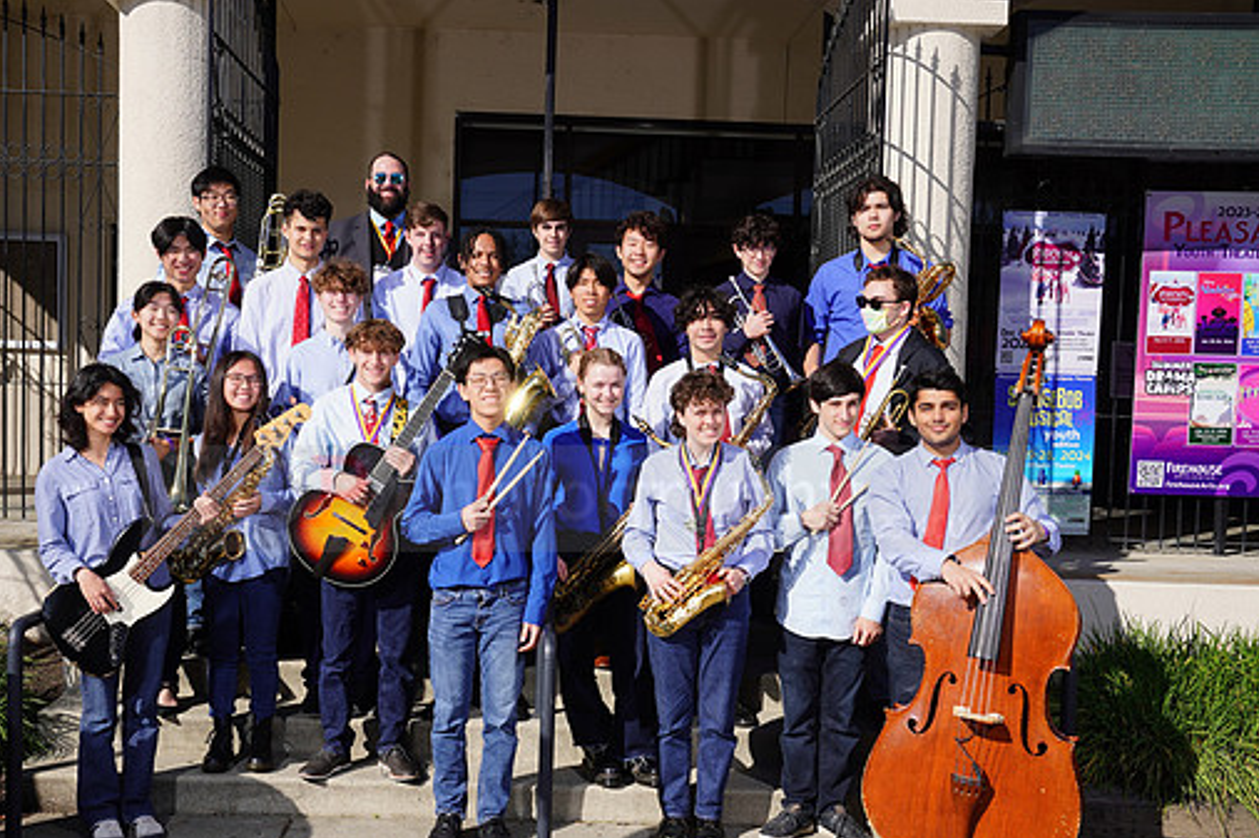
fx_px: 1363
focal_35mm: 39
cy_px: 479
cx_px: 560
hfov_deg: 49.5
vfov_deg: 34.1
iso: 100
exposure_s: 1/250
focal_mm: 34
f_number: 10
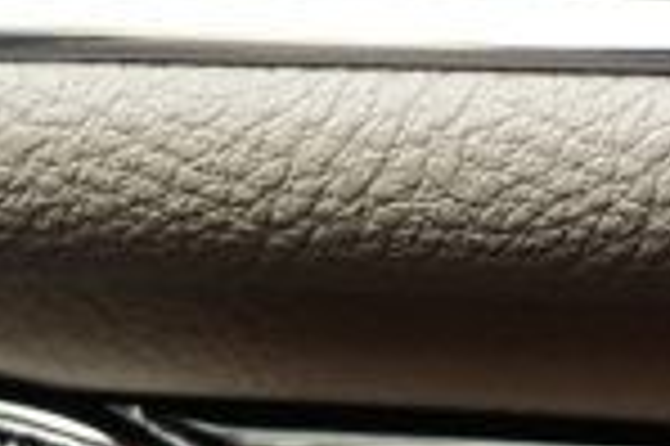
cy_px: 176
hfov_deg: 8.3
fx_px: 4592
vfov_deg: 5.5
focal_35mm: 247
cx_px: 773
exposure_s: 1/50
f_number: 4.2
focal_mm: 24
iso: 100
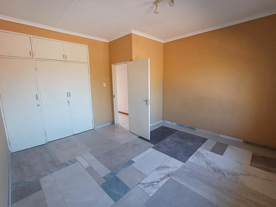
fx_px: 128
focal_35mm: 16
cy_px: 104
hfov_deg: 94.5
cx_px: 138
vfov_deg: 78.1
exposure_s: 1/50
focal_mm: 1.64
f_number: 2.2
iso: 100
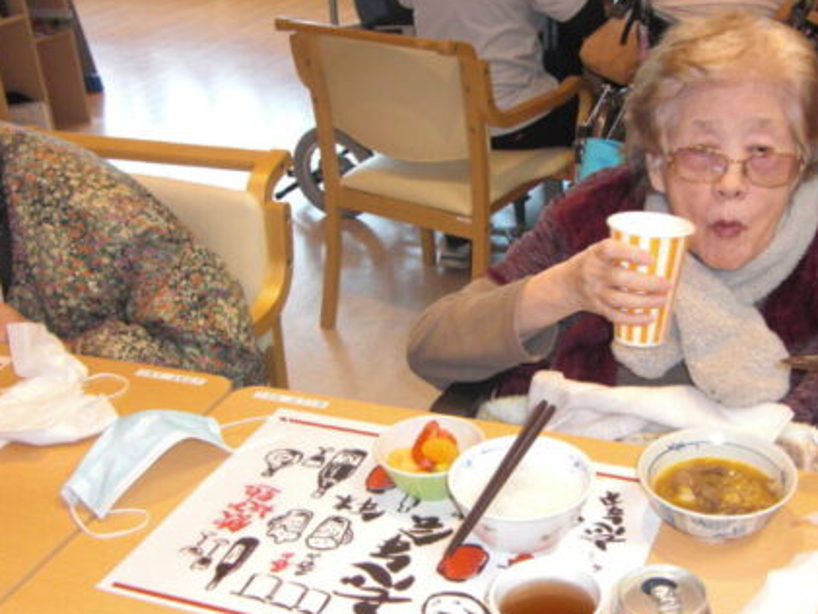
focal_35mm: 47
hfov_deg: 40.0
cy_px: 379
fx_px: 1111
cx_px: 542
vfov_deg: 30.8
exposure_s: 1/100
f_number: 2.7
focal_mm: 5.8
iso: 200
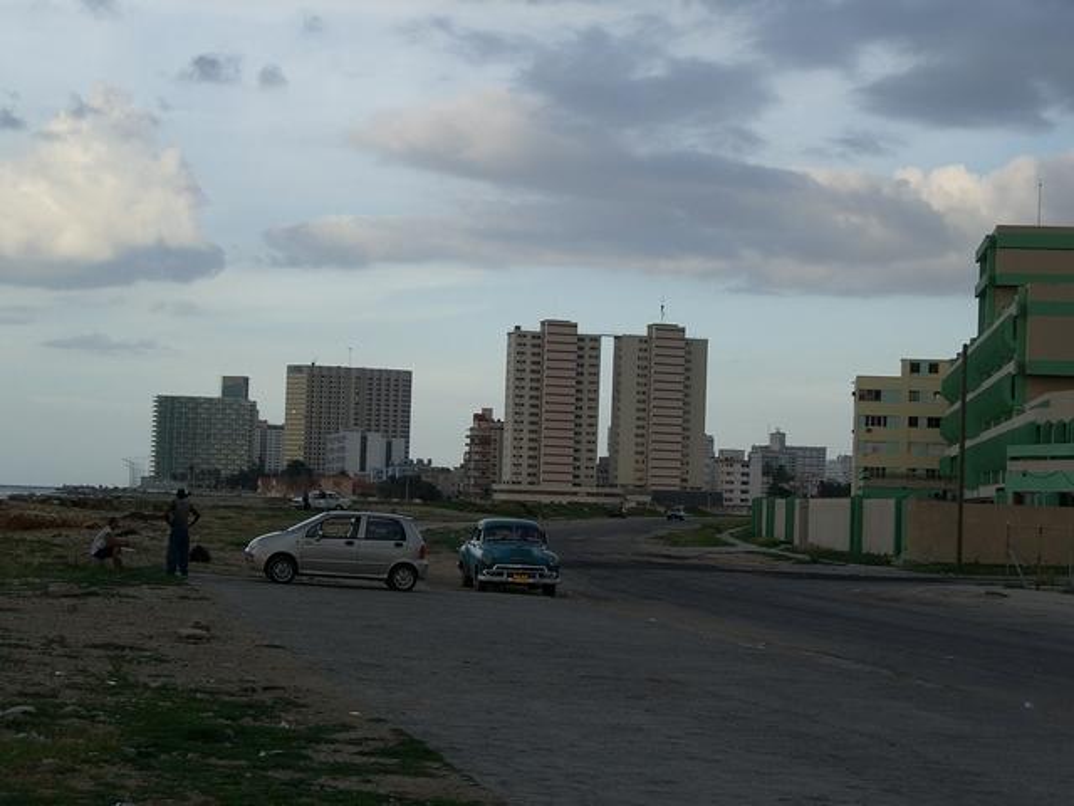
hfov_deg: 28.6
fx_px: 2110
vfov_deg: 21.6
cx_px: 537
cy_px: 403
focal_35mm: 68
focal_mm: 14.2
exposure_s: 1/320
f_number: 4
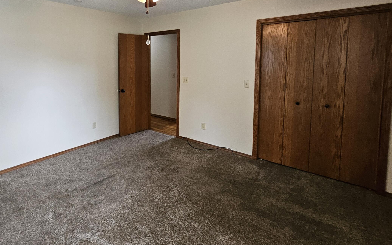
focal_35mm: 20
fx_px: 214
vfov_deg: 58.1
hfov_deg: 82.3
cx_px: 132
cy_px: 78
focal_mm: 1.74
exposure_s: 1/60
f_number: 2.2
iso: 320
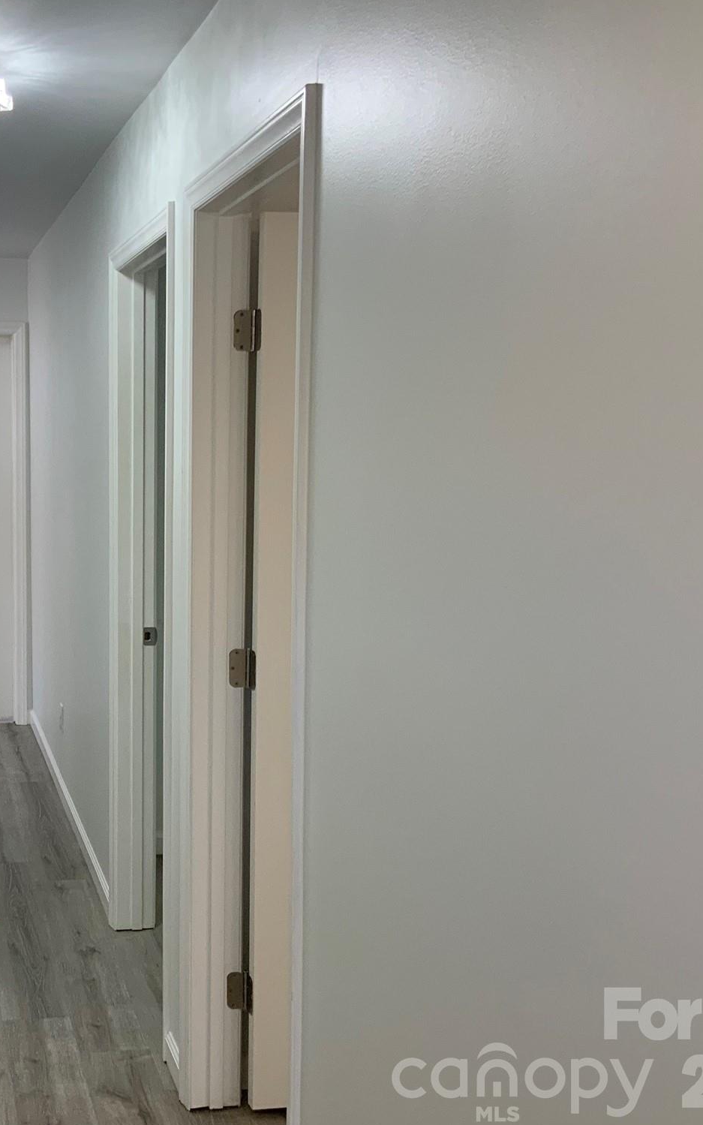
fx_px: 1287
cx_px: 75
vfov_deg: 47.2
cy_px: 558
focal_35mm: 42
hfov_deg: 29.3
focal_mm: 3
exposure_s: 1/120
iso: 64
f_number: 1.8
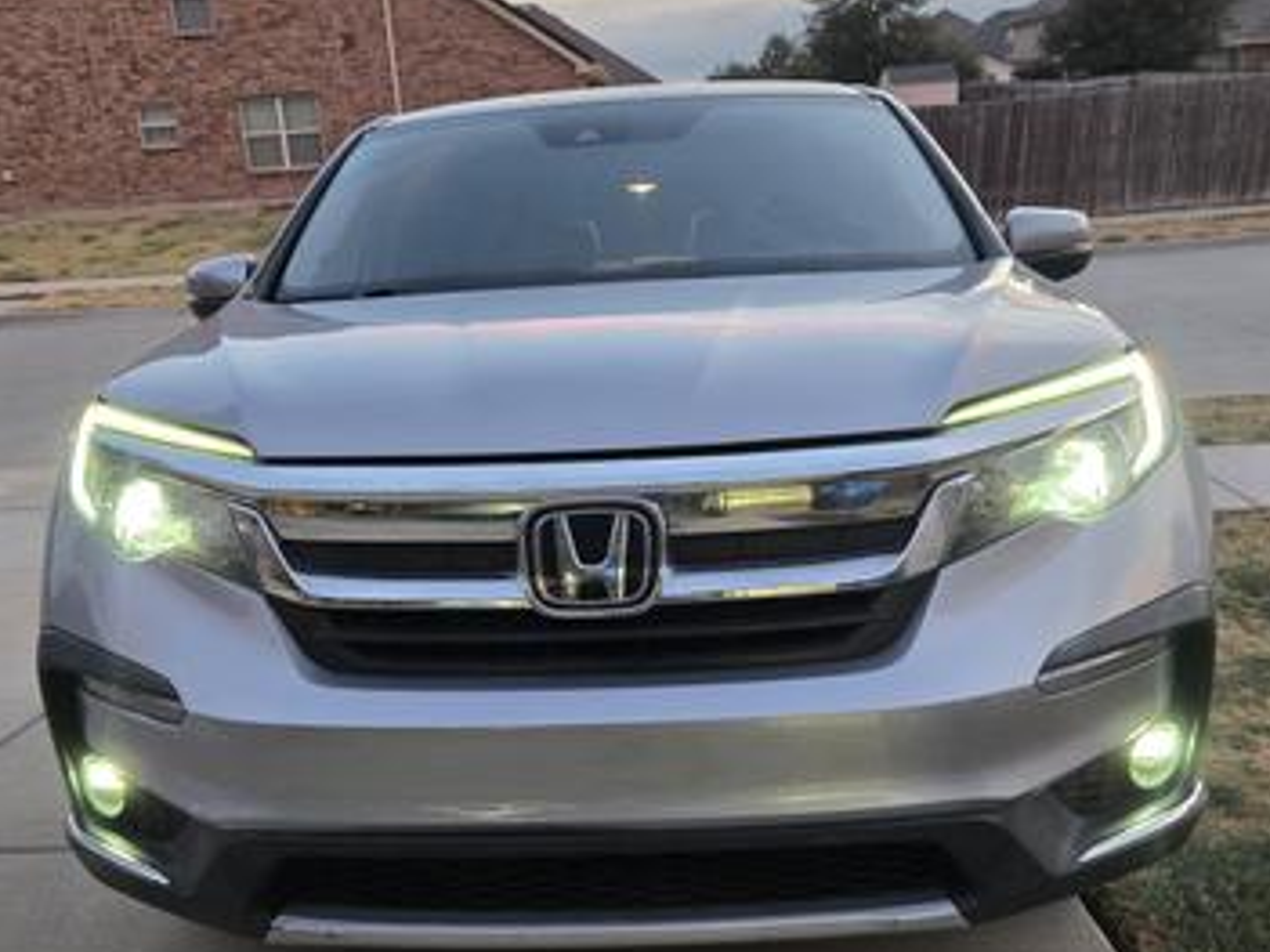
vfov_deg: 42.6
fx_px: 1210
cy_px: 586
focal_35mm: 33
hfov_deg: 55.3
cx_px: 590
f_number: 1.8
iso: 320
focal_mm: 5.4
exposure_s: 1/59
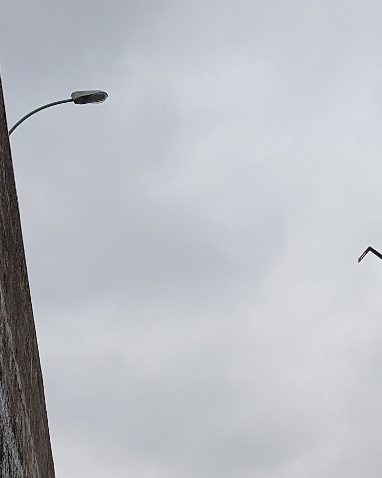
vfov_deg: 25.2
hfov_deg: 20.6
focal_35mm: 73
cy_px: 437
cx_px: 341
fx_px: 1032
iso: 40
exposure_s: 1/1912
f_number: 1.7
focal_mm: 4.2
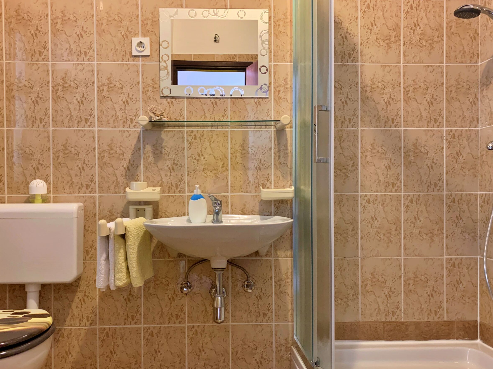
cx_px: 223
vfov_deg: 45.4
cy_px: 205
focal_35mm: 31
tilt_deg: -0.5
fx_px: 442
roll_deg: -1.2
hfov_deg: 58.2
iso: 320
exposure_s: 1/50
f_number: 1.8
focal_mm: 4.25
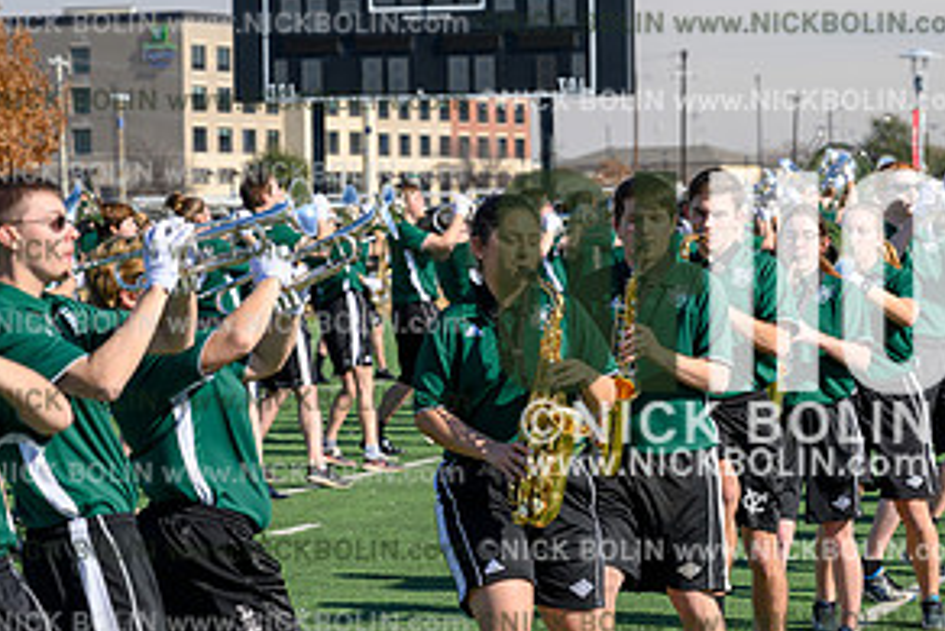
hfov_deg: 14.7
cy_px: 325
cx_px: 725
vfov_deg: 9.9
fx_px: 3650
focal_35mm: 139
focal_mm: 70
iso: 125
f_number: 4
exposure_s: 1/1600
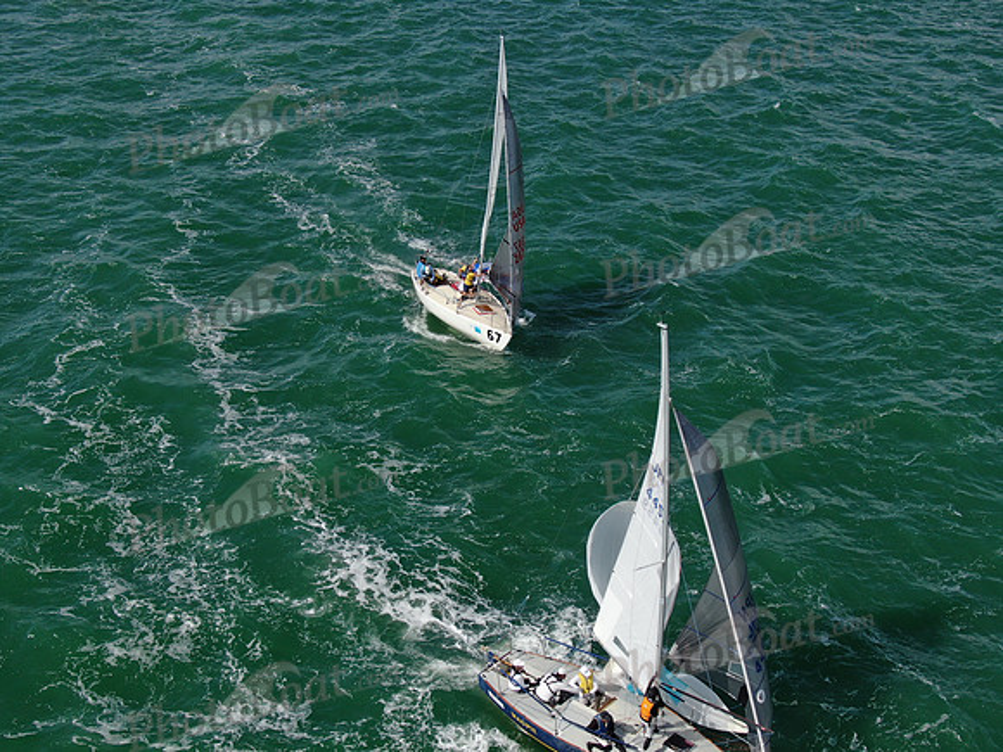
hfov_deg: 39.7
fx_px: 1391
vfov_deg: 30.3
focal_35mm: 48
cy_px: 376
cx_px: 502
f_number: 3.8
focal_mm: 8.6
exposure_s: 1/1250
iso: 100
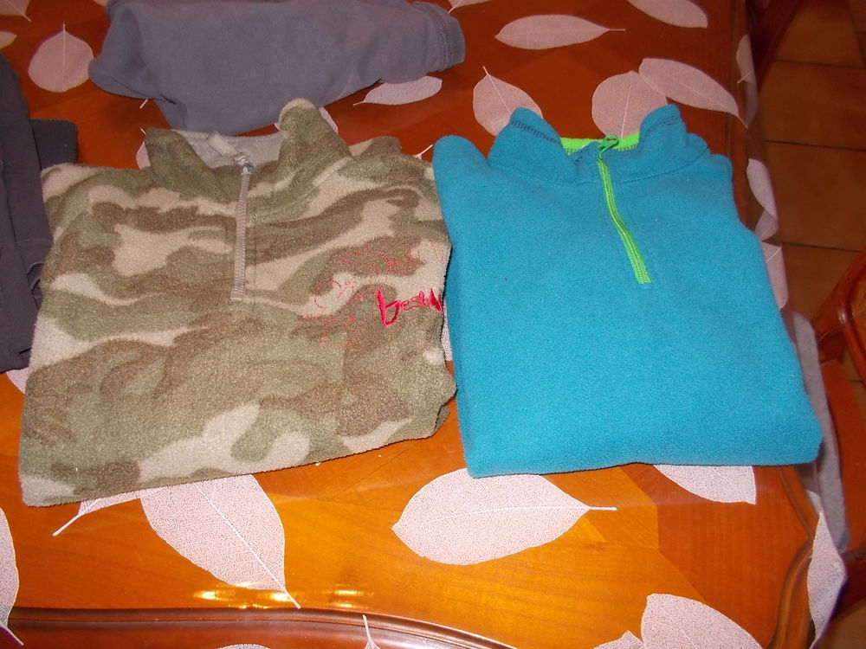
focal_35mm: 29
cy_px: 324
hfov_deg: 61.7
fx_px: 726
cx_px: 433
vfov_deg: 48.2
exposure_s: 1/30
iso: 200
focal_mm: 4.1
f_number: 3.3
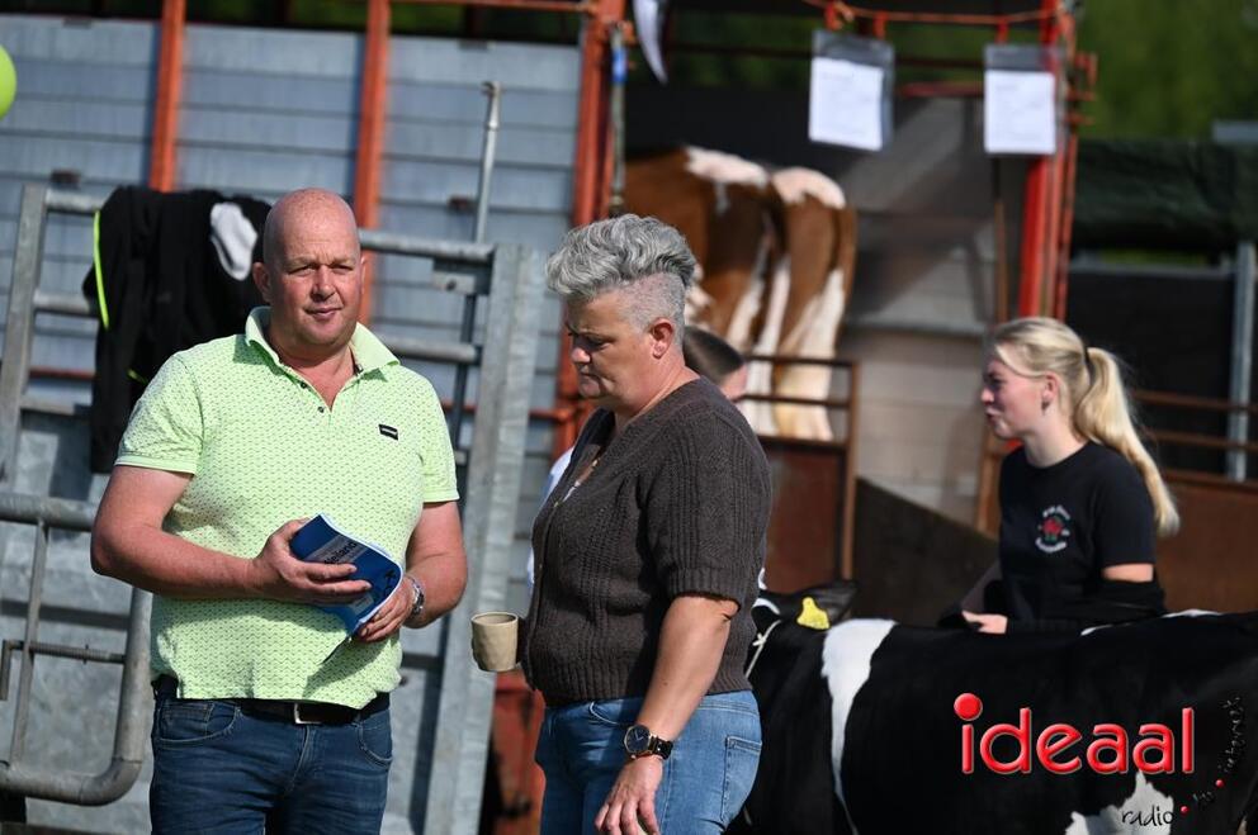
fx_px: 9424
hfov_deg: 7.6
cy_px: 418
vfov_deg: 5.1
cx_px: 629
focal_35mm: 270
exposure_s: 1/2500
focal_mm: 270
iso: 500
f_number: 6.3
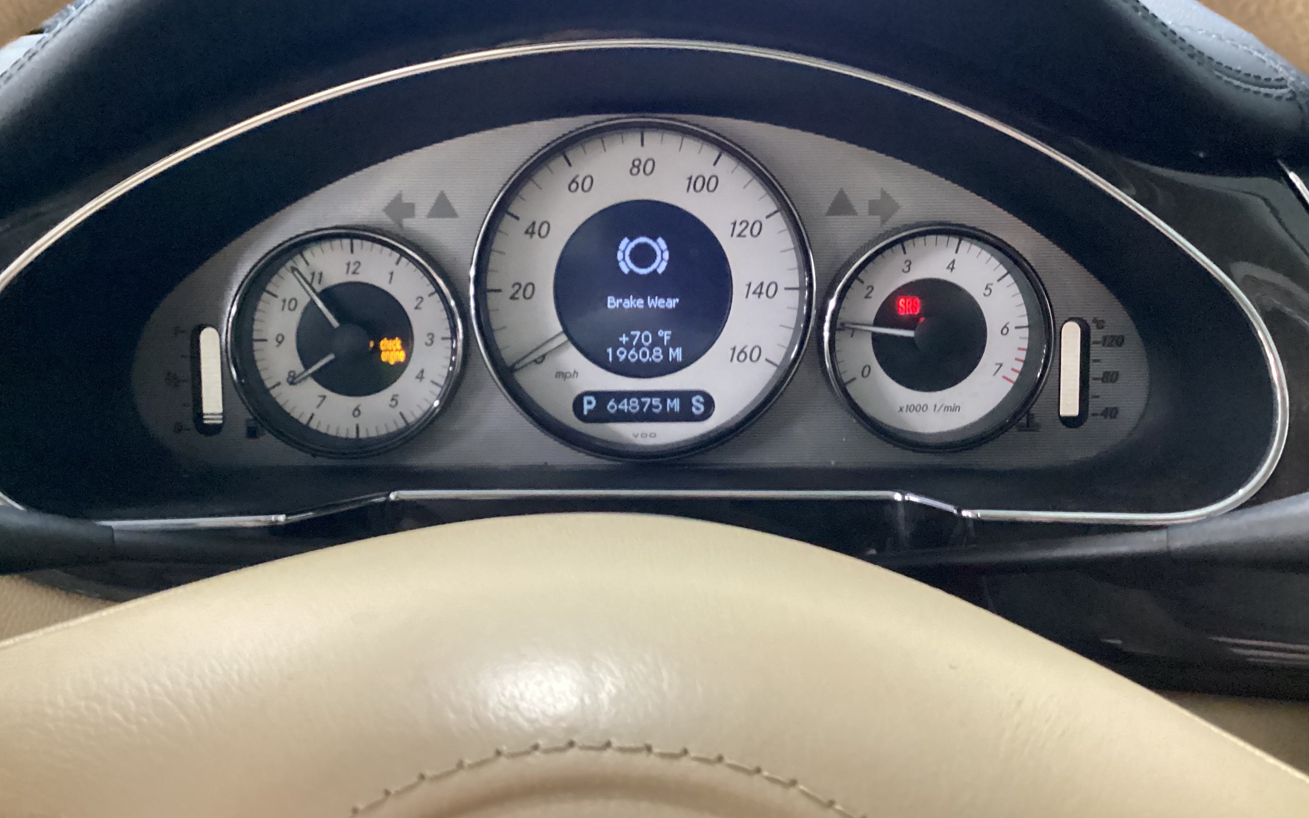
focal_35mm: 33
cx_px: 656
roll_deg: -1.3
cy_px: 330
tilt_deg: -21.7
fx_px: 1177
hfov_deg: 58.1
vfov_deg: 38.2
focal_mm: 3.3
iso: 640
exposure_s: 1/25
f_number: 2.4
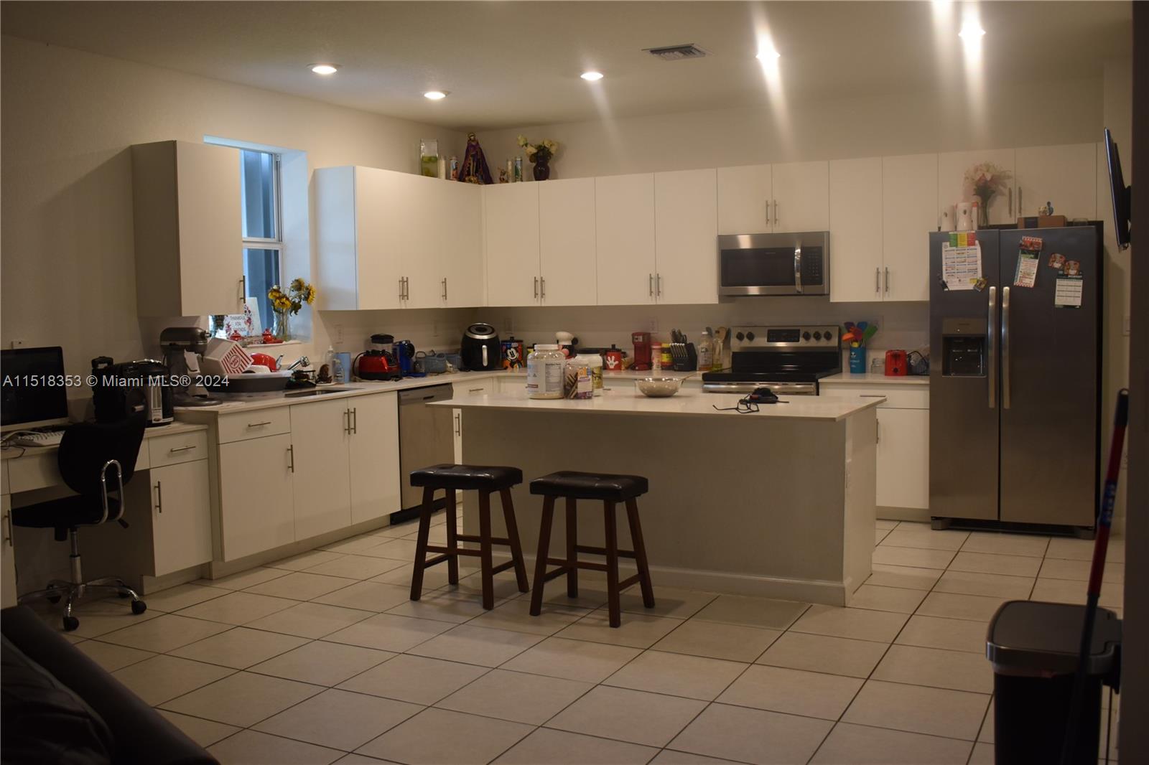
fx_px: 1101
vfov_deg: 38.3
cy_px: 382
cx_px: 574
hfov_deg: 55.1
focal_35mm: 34
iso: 450
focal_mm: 23
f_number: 4
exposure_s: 1/60
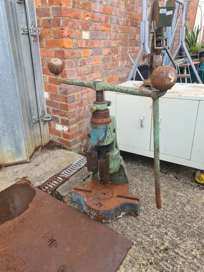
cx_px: 102
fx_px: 204
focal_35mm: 26
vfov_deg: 67.3
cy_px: 136
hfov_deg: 53.1
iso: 50
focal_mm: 5.4
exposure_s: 1/196
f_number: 1.8
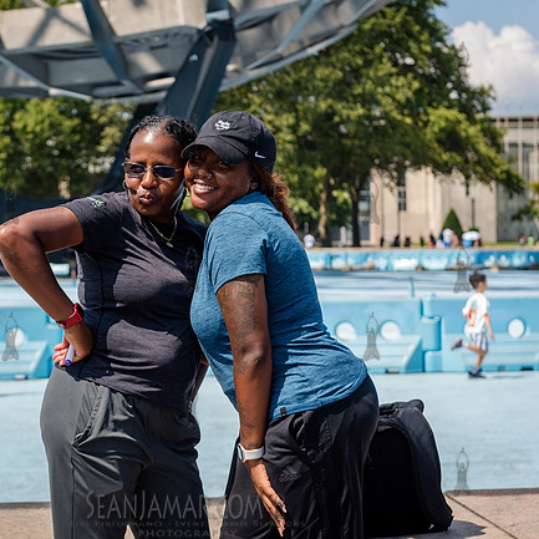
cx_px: 146
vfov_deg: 18.1
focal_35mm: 96
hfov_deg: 18.0
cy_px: 258
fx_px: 1691
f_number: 4.5
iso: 400
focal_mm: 70
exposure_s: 1/2500
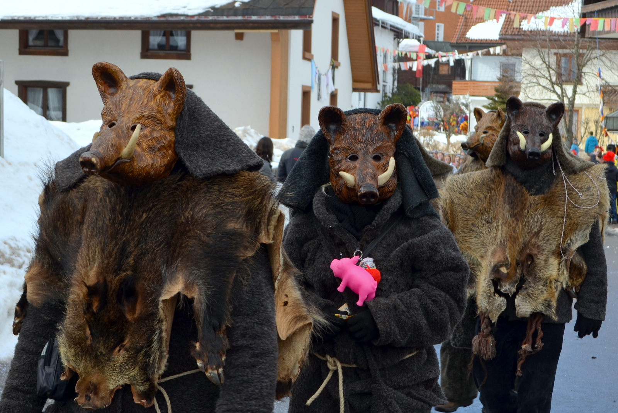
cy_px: 206
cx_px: 309
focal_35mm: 54
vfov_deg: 25.1
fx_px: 927
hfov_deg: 36.9
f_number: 8
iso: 100
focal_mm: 36
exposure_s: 1/200
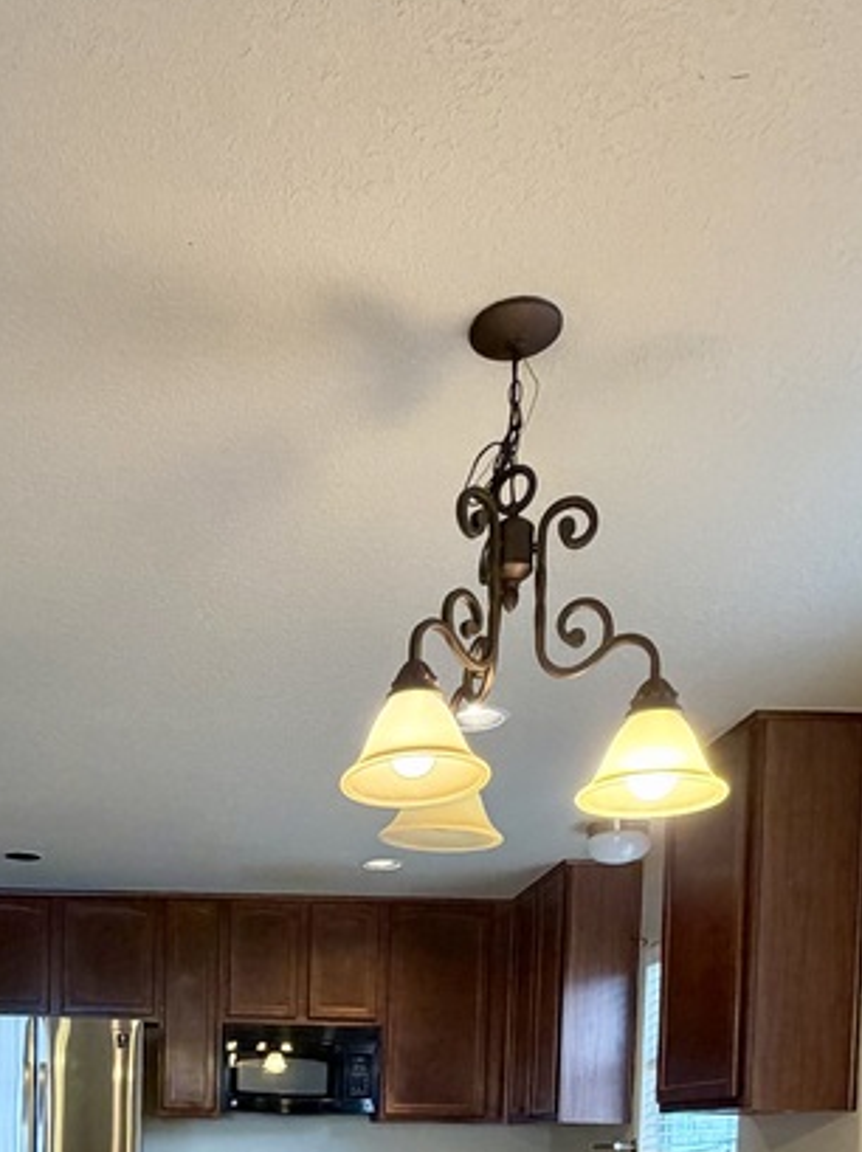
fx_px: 1230
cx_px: 206
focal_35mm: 37
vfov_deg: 41.9
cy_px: 1208
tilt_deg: -2.9
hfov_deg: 37.6
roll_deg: -1.2
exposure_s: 1/60
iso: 400
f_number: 2.2
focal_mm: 2.22
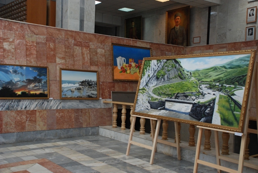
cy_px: 86
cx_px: 129
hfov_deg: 46.4
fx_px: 301
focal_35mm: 42
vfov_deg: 32.0
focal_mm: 28
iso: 800
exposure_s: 1/100
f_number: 5
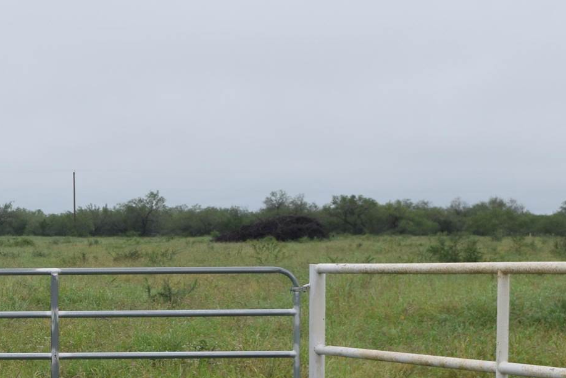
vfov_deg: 9.4
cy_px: 356
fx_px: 2291
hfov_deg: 13.7
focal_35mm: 146
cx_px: -96
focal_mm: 29
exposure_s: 1/320
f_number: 9
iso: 200
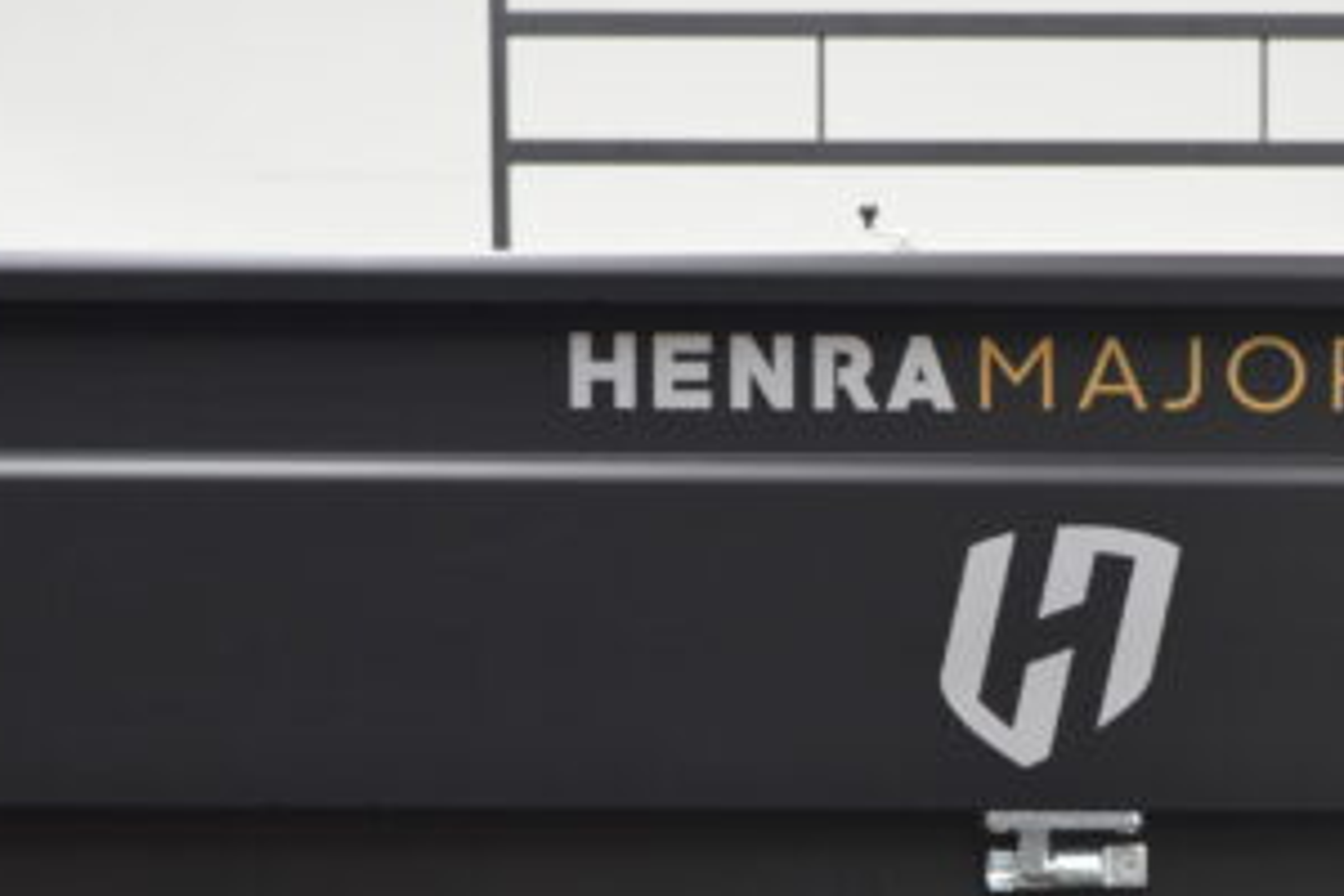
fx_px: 3920
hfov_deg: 19.3
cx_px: 1062
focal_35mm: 105
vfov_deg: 13.0
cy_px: 688
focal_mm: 35
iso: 100
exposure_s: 1/1.6
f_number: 7.1
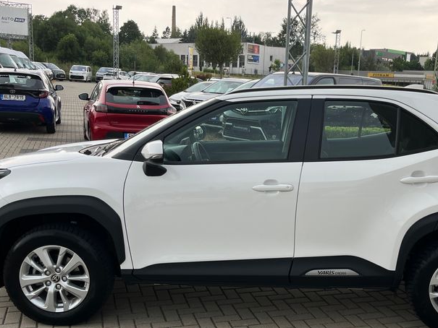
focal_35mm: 44
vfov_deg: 32.8
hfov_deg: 42.7
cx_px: 264
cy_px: 199
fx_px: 557
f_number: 1.6
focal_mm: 5.1
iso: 50
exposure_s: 1/463
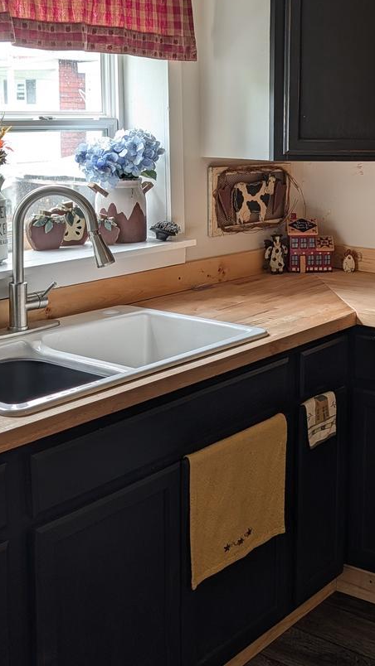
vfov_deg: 40.9
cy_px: 229
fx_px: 884
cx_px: 325
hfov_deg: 23.4
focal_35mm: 50
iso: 17
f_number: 1.68
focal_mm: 6.9
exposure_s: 1/42.6
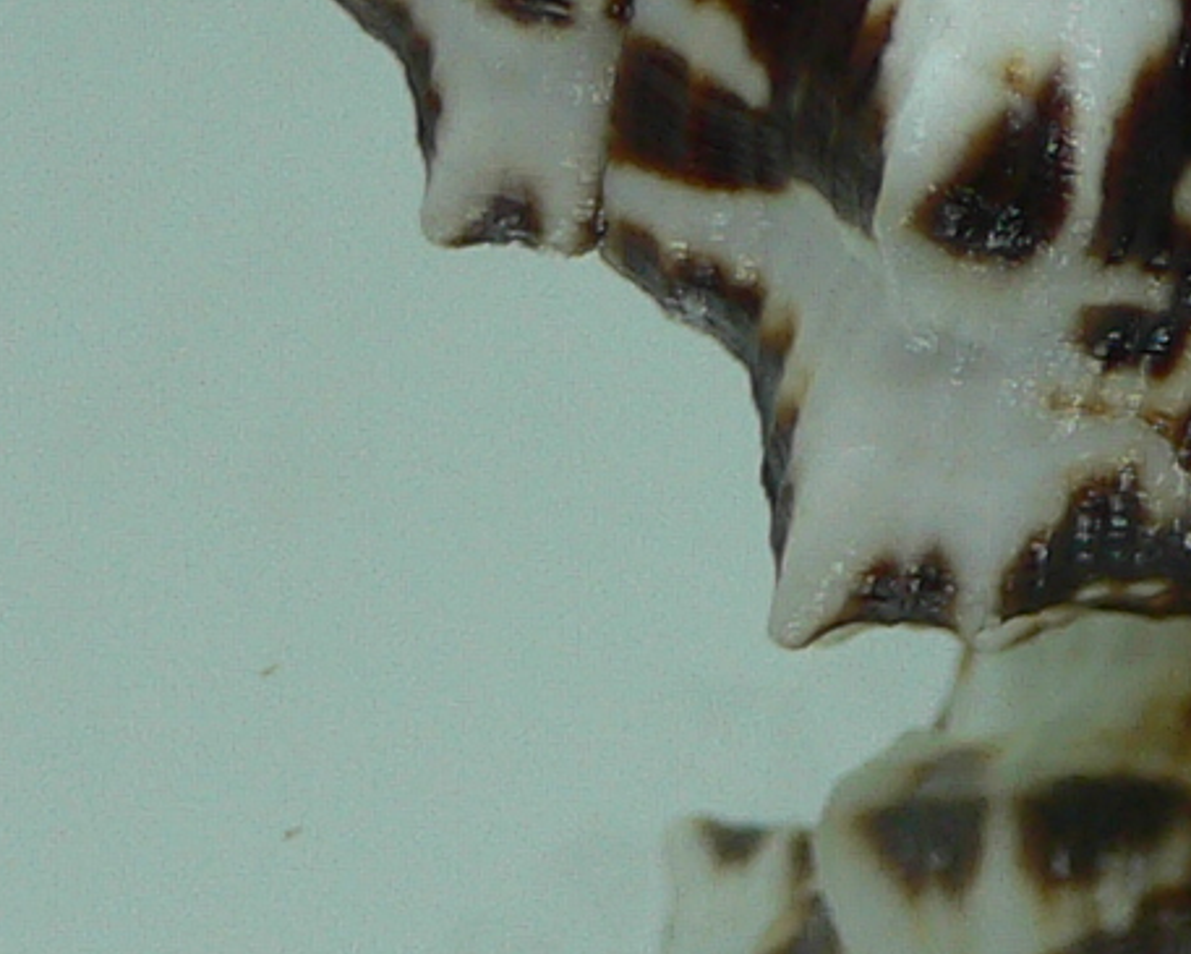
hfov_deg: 12.5
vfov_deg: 10.2
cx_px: 1416
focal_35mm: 151
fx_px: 5324
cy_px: 173
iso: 80
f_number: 2.8
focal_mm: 4.6
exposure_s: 1/60
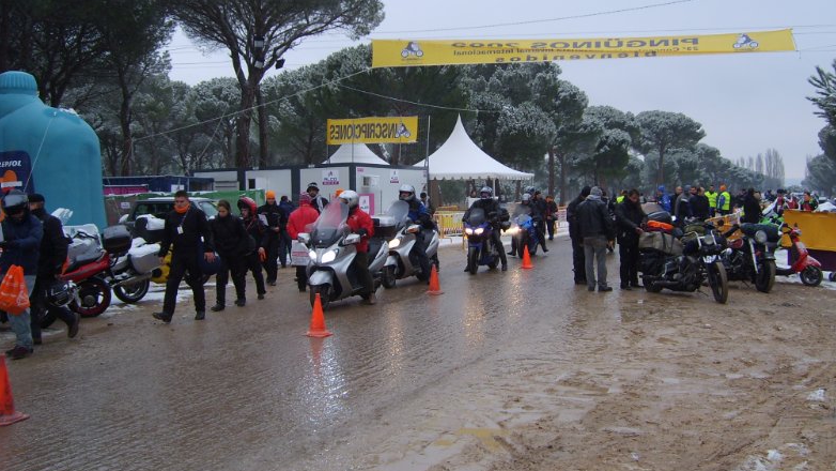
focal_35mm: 39
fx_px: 865
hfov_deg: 51.6
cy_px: 183
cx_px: 425
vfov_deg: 30.3
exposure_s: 1/250
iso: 50
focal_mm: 5.8
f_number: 2.8
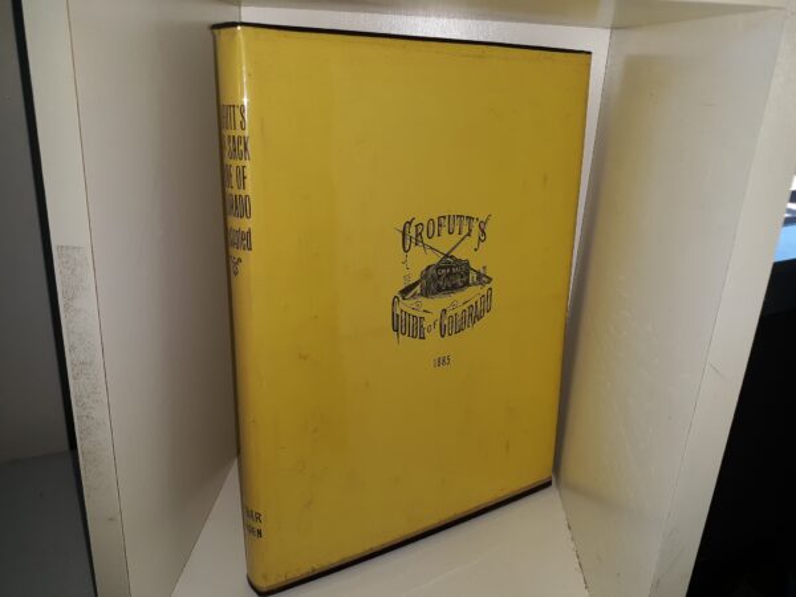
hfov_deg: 63.4
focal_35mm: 28
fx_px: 644
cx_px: 398
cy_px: 298
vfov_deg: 49.7
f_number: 1.7
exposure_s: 1/157
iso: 40
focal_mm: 3.7
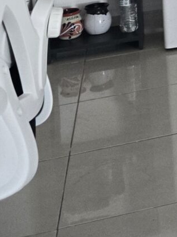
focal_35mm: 141
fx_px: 962
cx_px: 532
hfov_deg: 8.7
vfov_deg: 12.2
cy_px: -258
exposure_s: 1/180
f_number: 1.7
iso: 200
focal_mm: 6.3
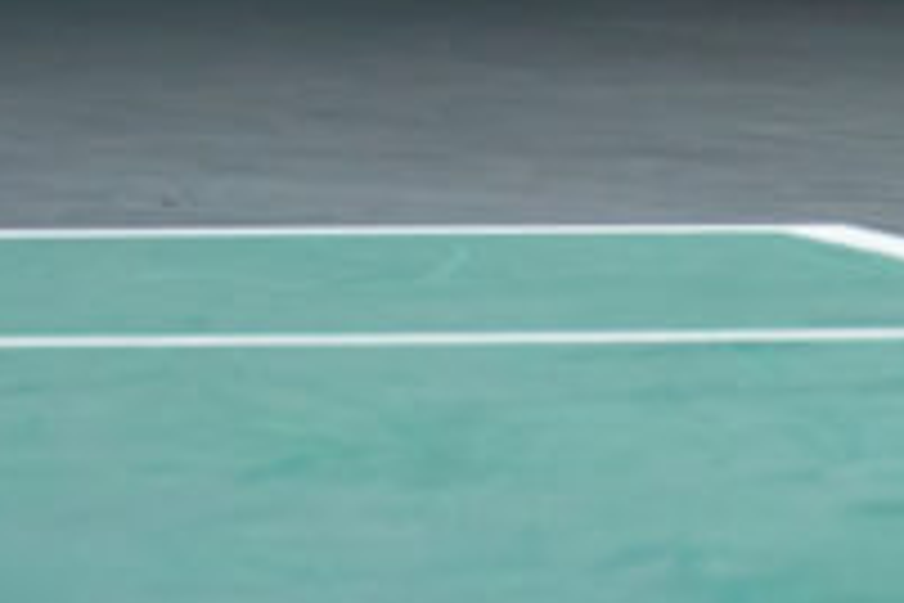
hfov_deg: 2.9
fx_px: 17677
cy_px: -776
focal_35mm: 704
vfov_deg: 1.9
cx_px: 1313
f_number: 2.8
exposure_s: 1/800
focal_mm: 138
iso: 2000
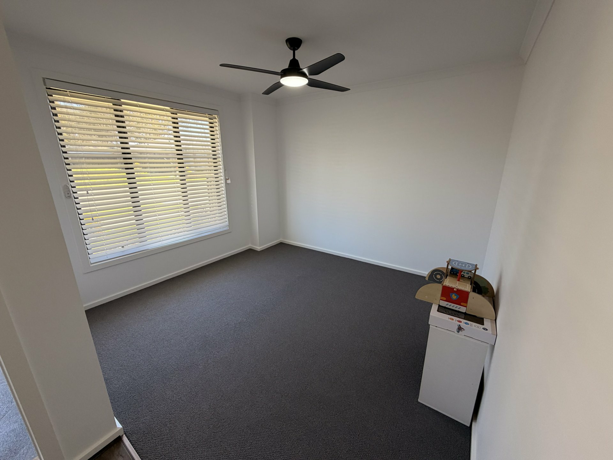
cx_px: 306
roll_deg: +1.4
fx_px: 248
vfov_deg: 85.7
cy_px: 230
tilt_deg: -15.9
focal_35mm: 14
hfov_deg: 102.1
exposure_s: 1/121
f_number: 2.2
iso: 100
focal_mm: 2.22
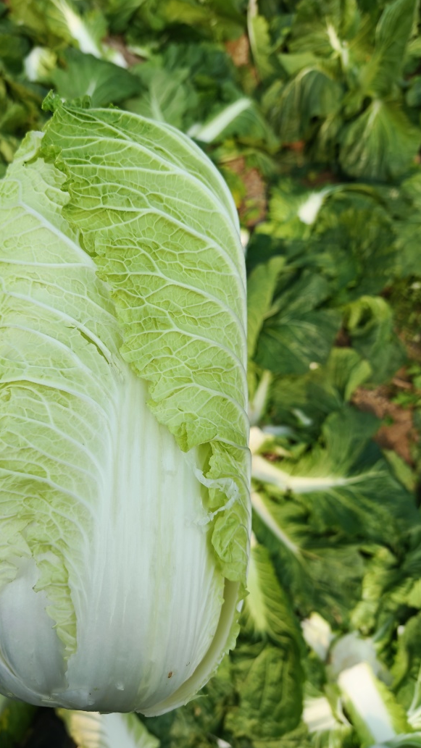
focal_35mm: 27
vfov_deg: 69.9
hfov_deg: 42.5
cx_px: 155
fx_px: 536
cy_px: 373
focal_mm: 6.67
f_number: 1.9
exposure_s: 1/890
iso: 50
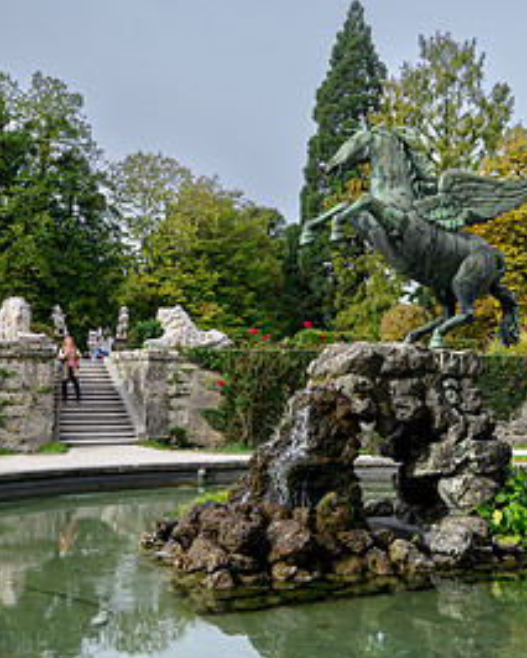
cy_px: 376
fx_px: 838
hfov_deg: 34.5
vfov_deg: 42.8
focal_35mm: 43
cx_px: 361
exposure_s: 1/200
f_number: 9
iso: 280
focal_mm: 14
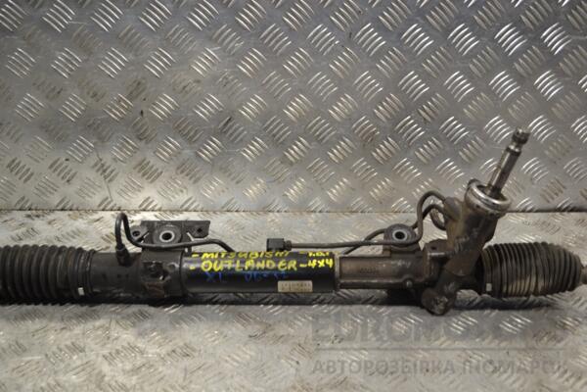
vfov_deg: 30.8
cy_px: 196
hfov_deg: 45.0
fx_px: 709
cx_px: 294
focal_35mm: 44
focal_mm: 29
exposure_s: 1/30
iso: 140
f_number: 4.5
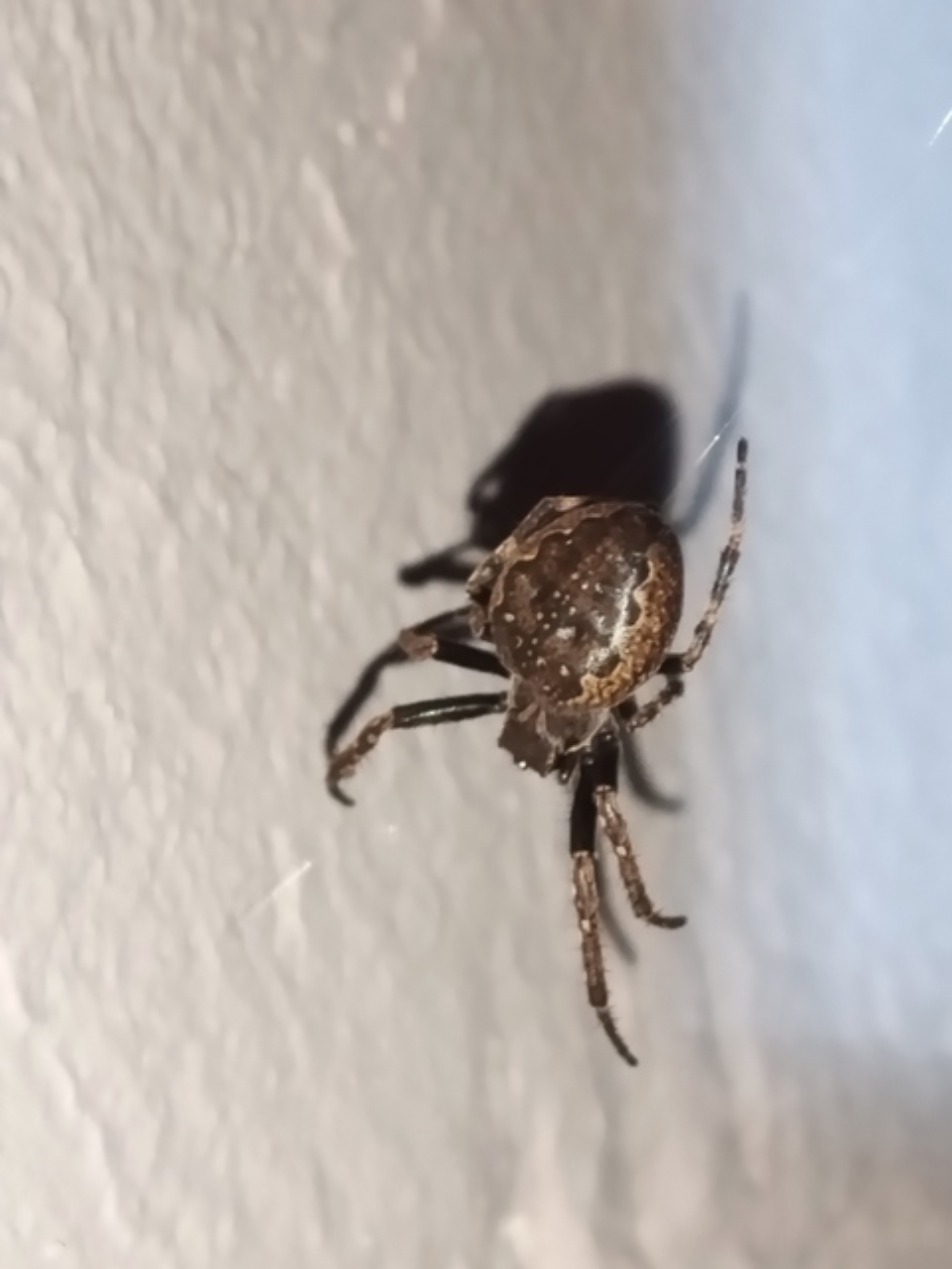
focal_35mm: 27
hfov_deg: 51.4
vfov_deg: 65.3
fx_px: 990
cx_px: 476
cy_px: 634
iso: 263
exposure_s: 1/50
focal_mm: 4.71
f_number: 1.79
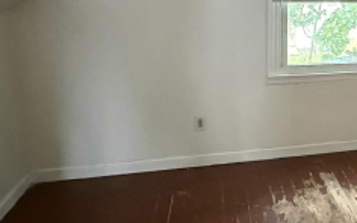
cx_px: 337
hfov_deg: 42.4
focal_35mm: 42
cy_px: 42
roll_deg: -2.1
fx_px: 408
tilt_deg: -9.1
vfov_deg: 29.7
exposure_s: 1/60
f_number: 2.2
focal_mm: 2.22
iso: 1000
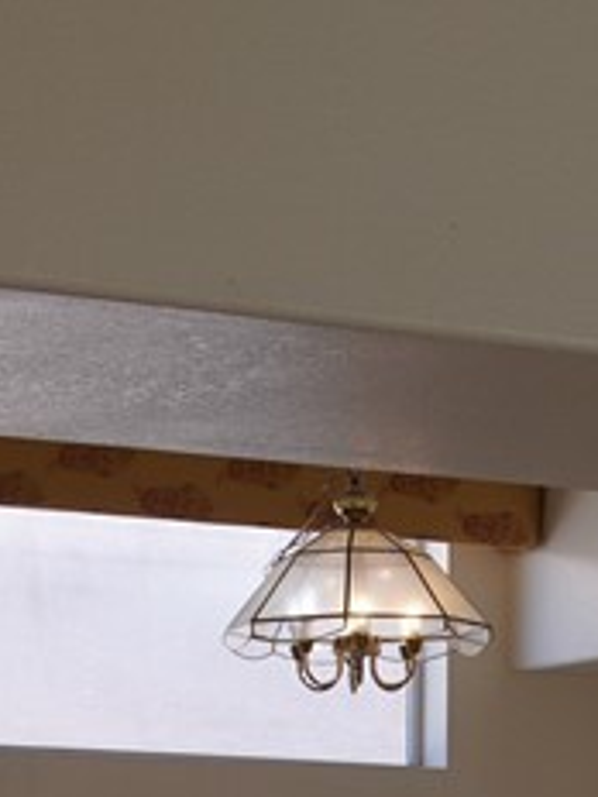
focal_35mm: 155
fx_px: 3576
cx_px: 760
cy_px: 1075
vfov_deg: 12.3
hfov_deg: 9.4
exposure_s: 1/160
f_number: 4
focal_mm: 23
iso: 160
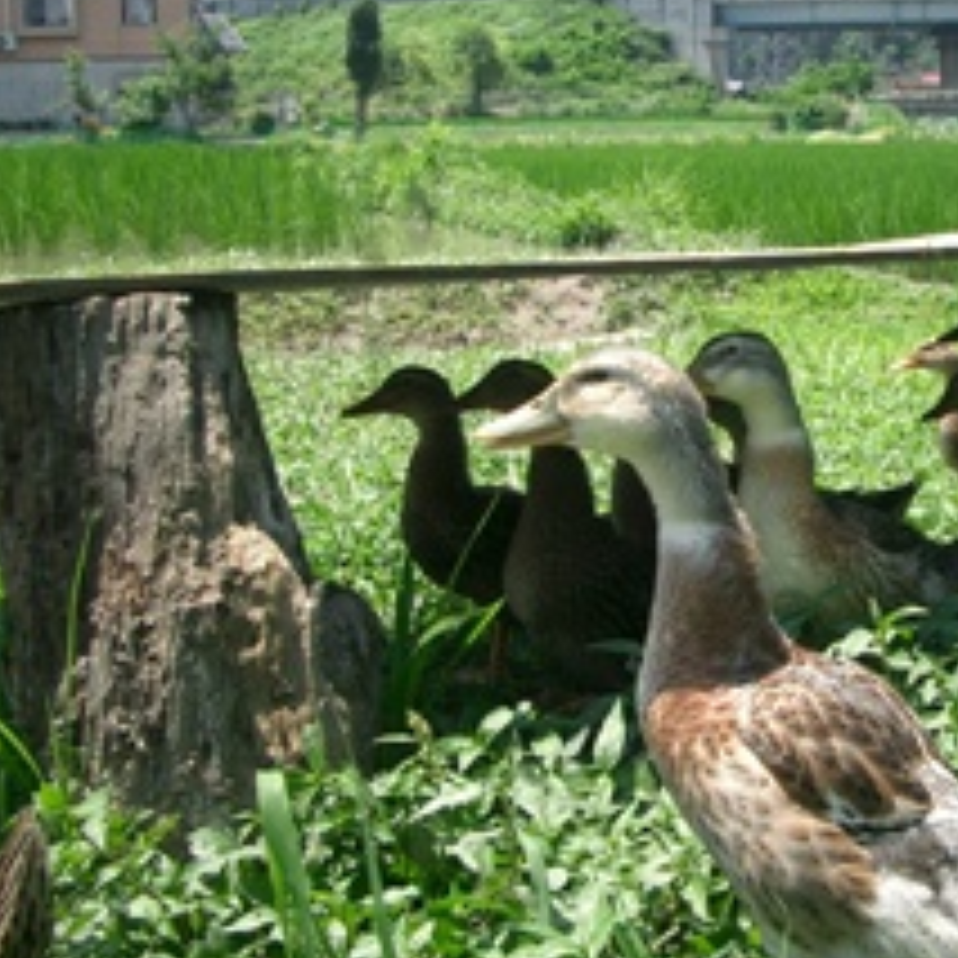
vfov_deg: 29.5
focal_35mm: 58
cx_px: 796
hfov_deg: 28.8
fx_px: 1816
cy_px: 396
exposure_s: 1/640
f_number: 2.6
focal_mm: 5.8
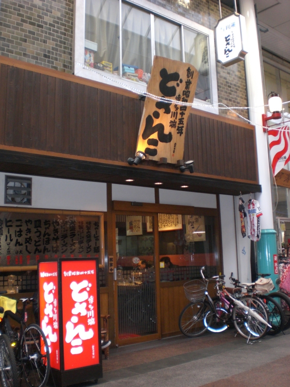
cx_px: 145
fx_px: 424
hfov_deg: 37.7
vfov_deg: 49.0
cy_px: 194
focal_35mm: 38
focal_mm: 6.3
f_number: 3.1
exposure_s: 1/60
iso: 200
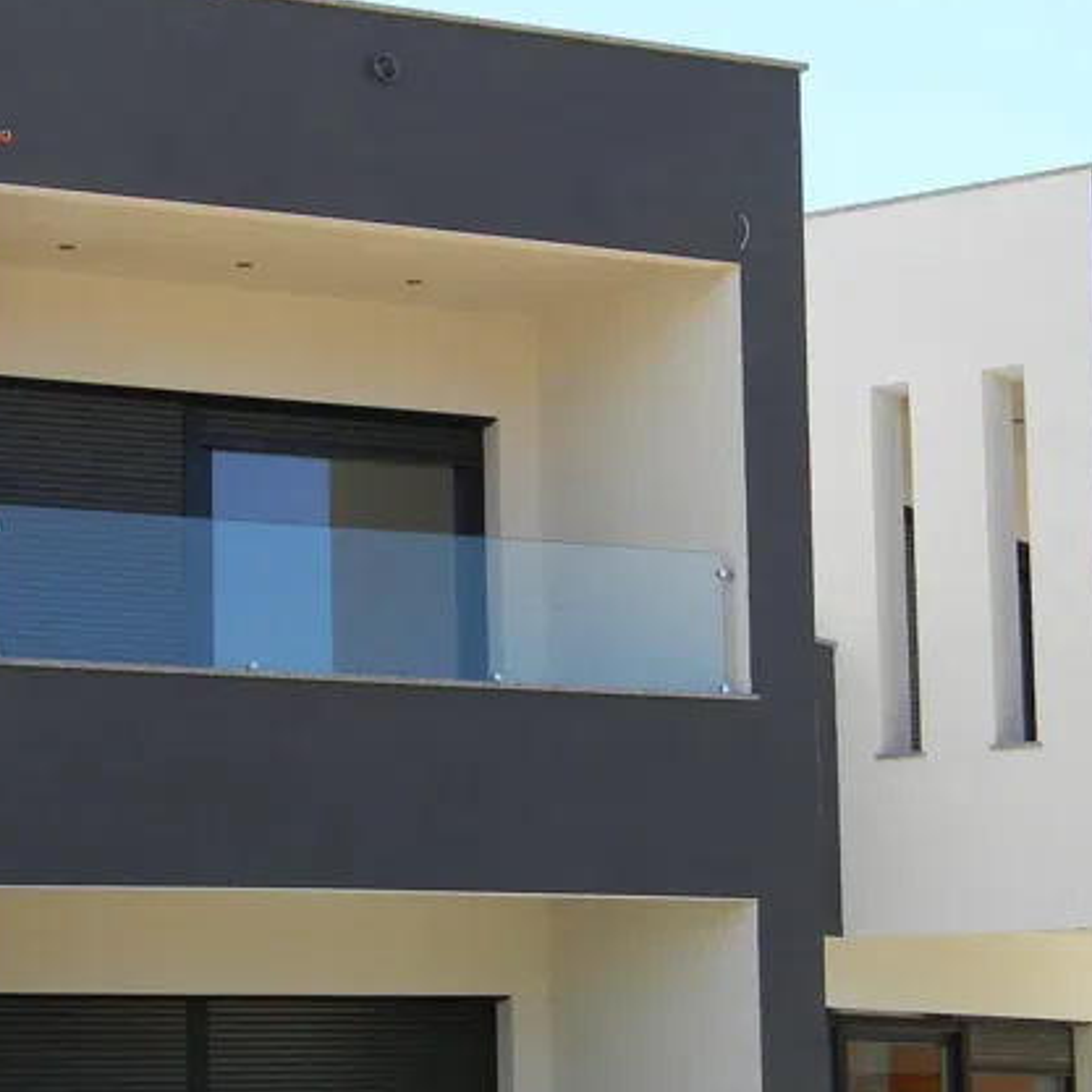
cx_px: 479
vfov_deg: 18.3
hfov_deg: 18.3
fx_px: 3391
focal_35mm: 95
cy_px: 668
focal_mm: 10.1
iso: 80
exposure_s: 1/320
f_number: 4.1
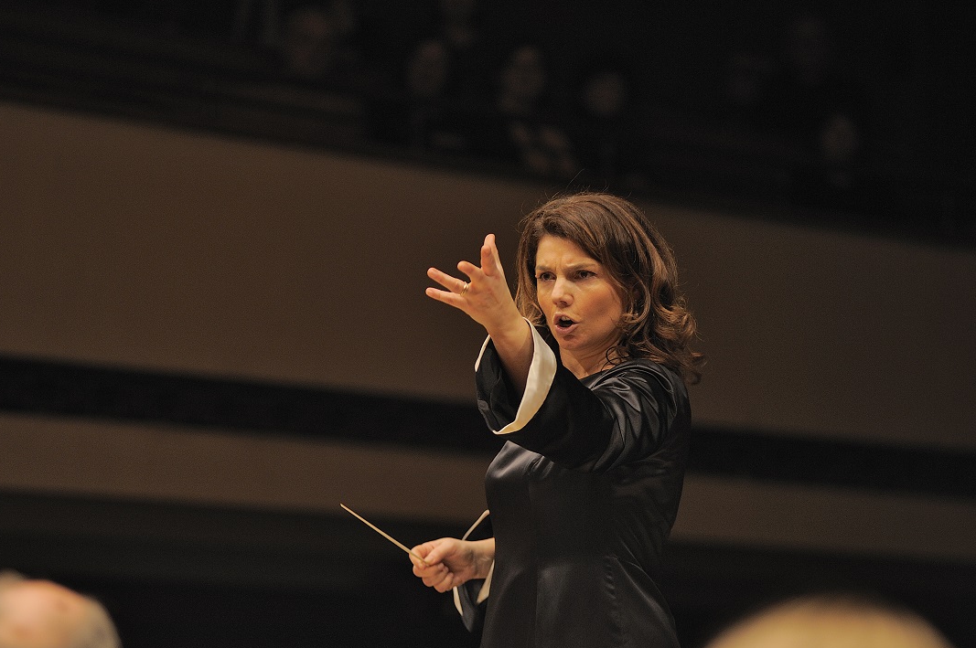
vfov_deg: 7.2
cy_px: 377
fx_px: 5118
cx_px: 491
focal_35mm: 189
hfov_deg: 10.9
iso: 800
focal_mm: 160
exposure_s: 1/160
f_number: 3.5
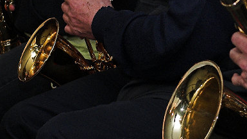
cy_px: -70
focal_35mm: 265
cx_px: 214
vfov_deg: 4.6
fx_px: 1739
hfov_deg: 8.1
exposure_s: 1/125
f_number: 5
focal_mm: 65
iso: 400
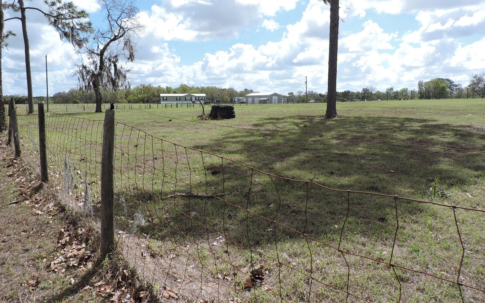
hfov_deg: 70.4
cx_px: 243
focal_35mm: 26
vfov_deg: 47.4
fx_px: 344
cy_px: 128
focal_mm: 4.3
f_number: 3
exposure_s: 1/1250
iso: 100
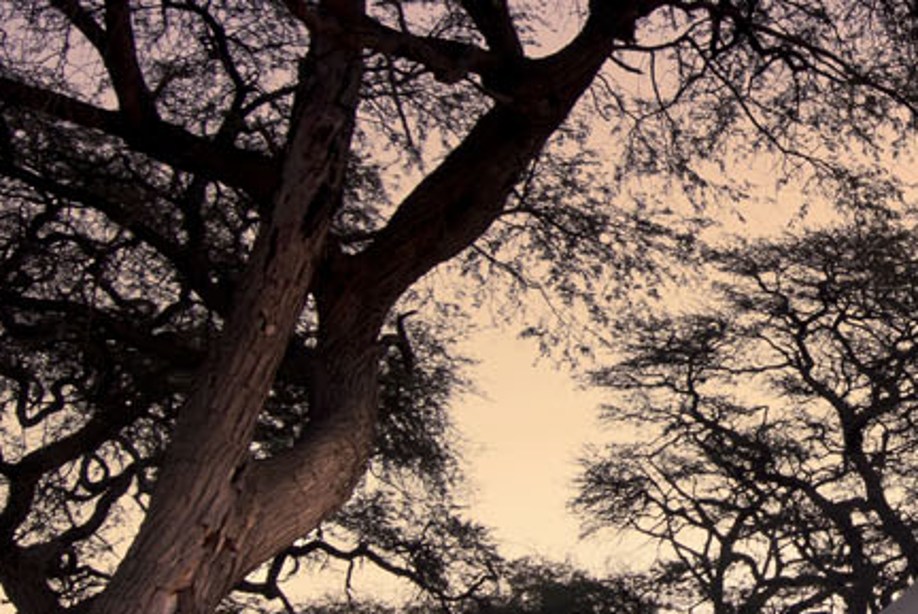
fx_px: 1889
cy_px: 313
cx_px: 939
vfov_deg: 18.5
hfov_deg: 25.8
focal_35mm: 74
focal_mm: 16
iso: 200
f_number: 8
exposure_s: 15
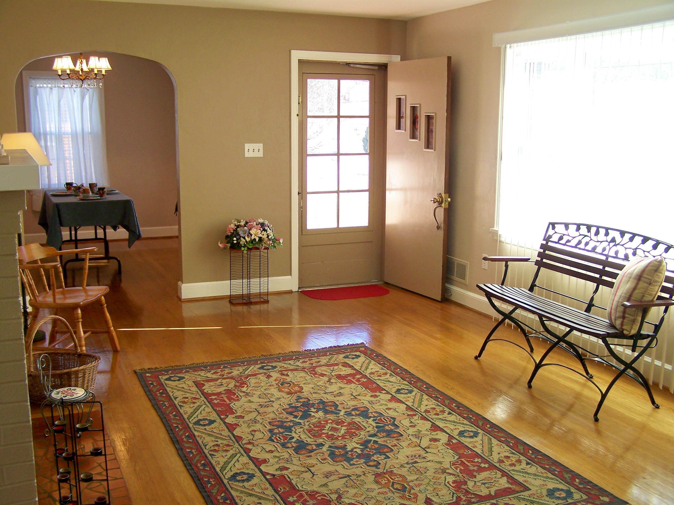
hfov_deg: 49.0
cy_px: 252
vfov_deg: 37.7
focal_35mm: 38
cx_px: 337
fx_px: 740
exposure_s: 1/40
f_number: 2.8
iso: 64
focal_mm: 6.3
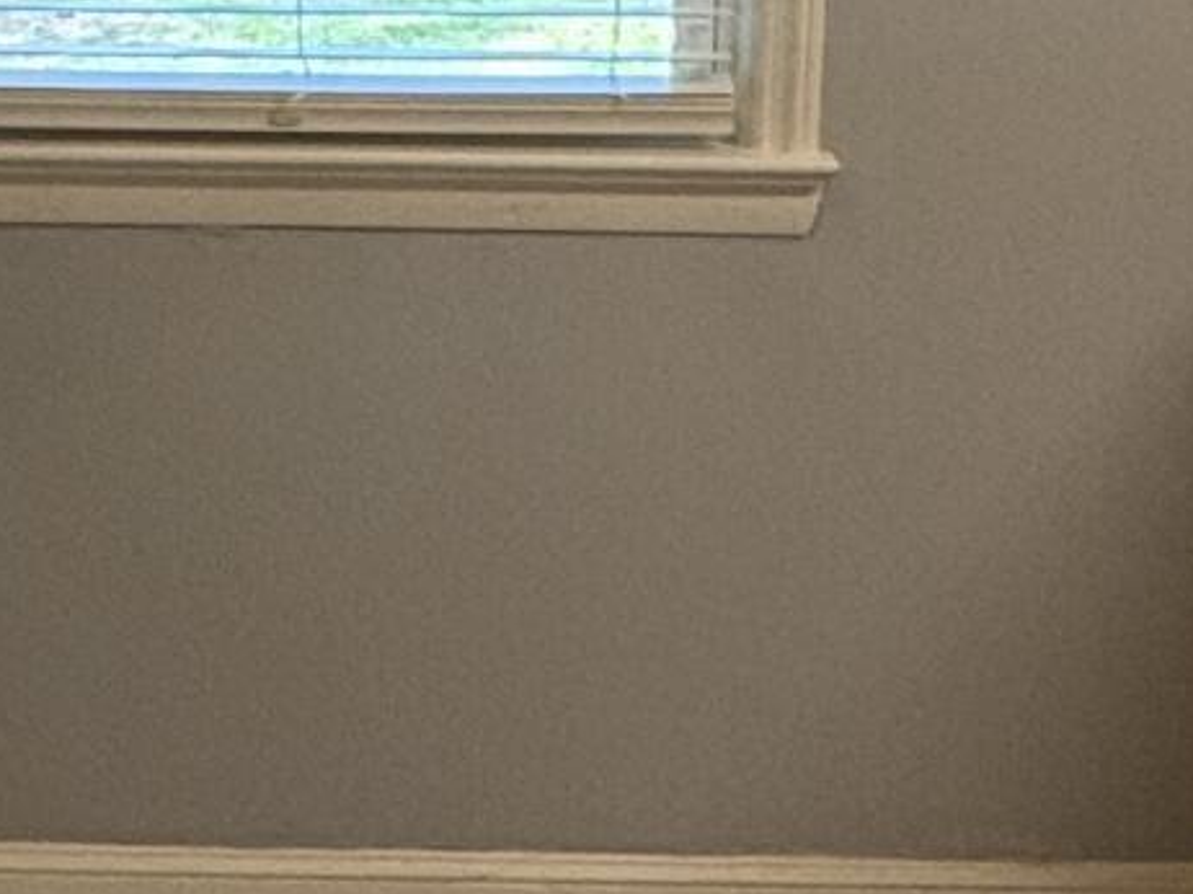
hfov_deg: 21.5
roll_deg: +0.1
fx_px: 3135
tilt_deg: -12.0
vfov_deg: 16.1
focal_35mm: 91
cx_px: 390
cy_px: 214
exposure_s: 1/120
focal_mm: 2.22
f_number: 2.2
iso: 250
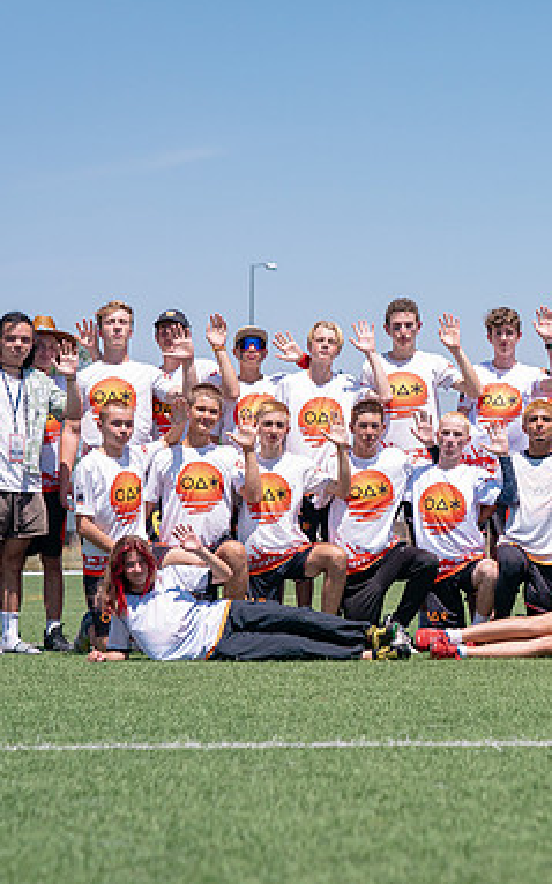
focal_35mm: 119
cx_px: 517
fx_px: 2868
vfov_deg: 17.5
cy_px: 436
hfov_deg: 10.9
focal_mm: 73
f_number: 4.5
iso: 640
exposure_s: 1/5000
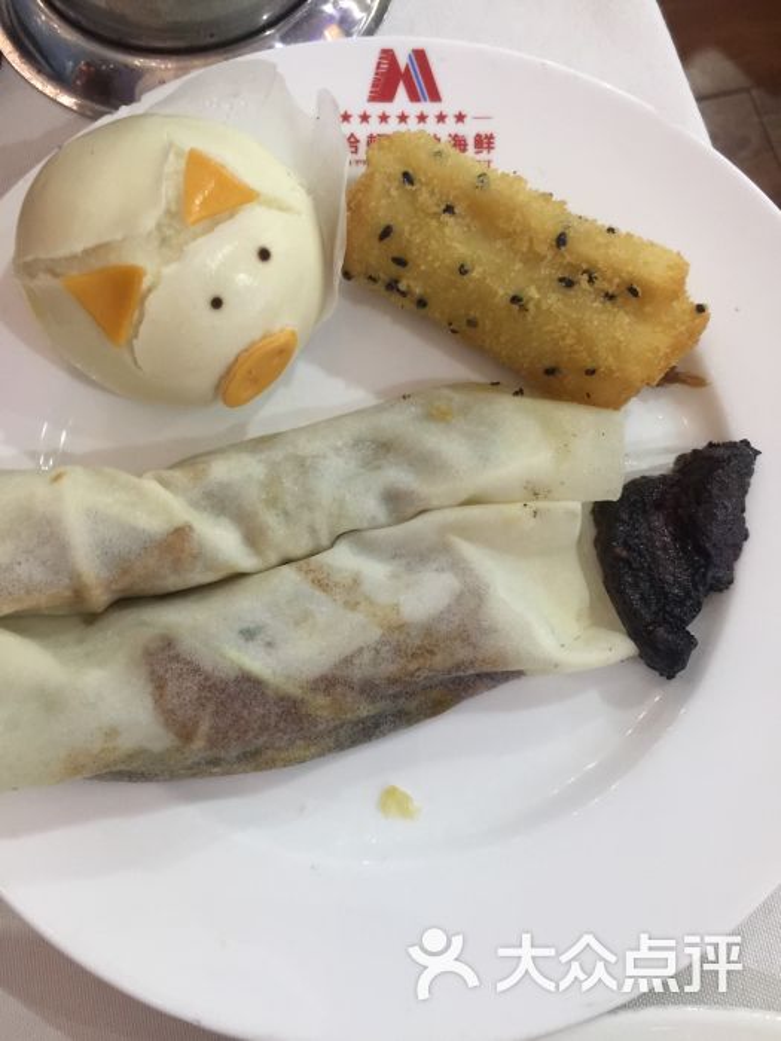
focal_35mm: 29
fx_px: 872
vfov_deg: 61.7
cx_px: 390
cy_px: 520
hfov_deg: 48.2
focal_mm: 4.15
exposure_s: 1/10
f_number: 2.2
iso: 125
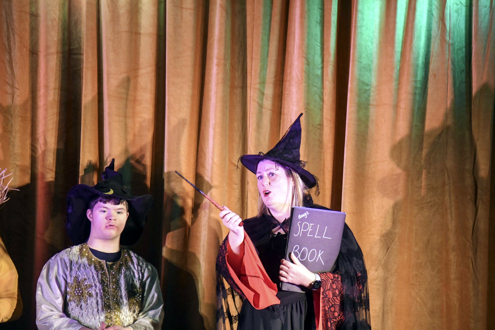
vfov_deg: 5.2
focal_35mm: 262
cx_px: 248
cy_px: 165
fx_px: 3609
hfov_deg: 7.8
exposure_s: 1/320
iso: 4000
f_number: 5.6
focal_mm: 175
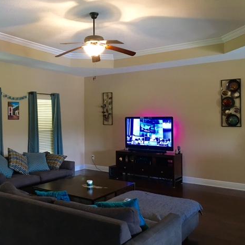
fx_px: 280
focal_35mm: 35
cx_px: 89
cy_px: 121
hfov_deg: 46.7
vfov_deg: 47.2
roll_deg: +0.3
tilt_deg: -1.3
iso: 80
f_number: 2.2
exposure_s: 1/10
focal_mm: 4.15
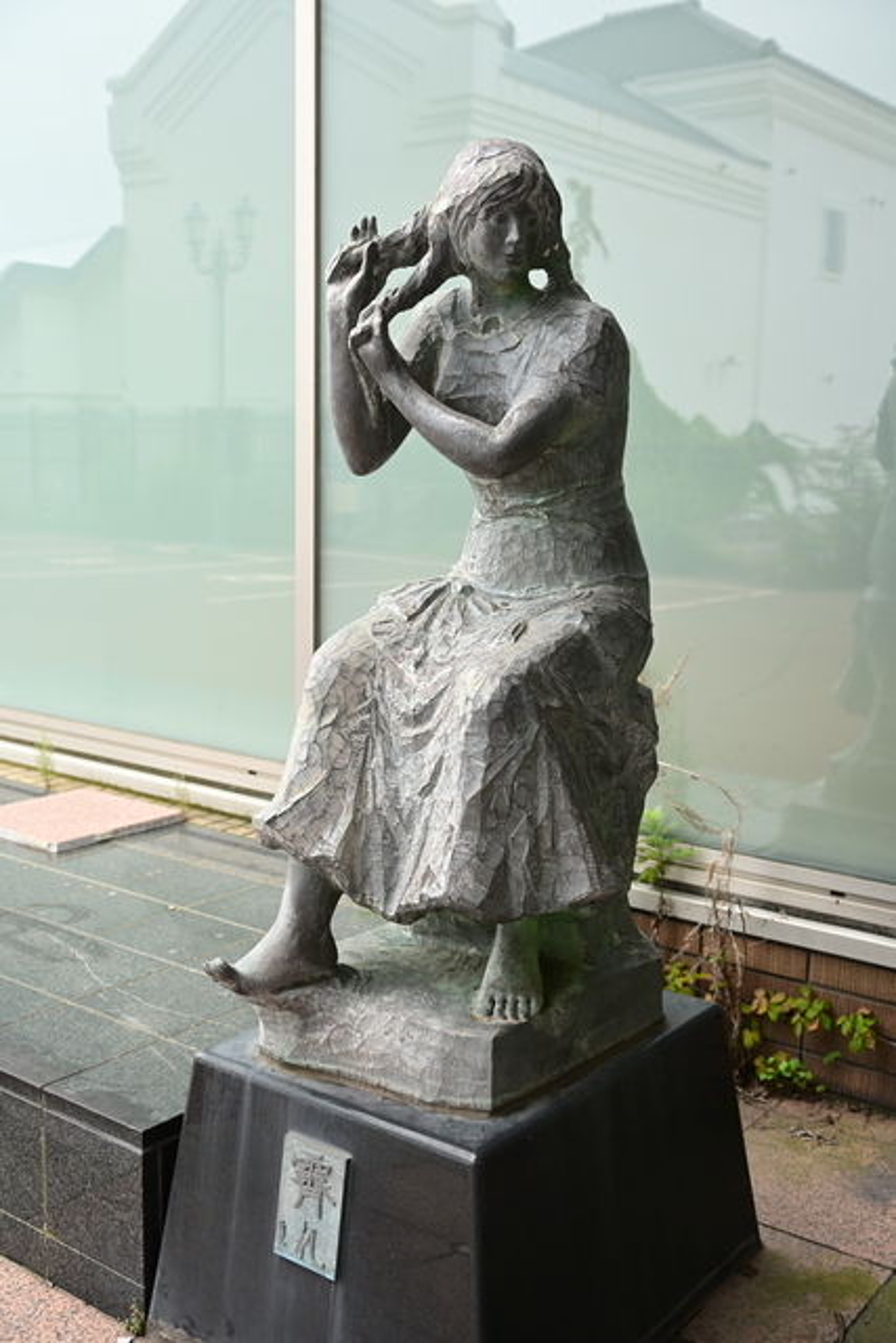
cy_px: 672
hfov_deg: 35.1
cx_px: 448
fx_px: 1418
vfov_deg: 50.7
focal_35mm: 38
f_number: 5
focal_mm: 38
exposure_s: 1/250
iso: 280
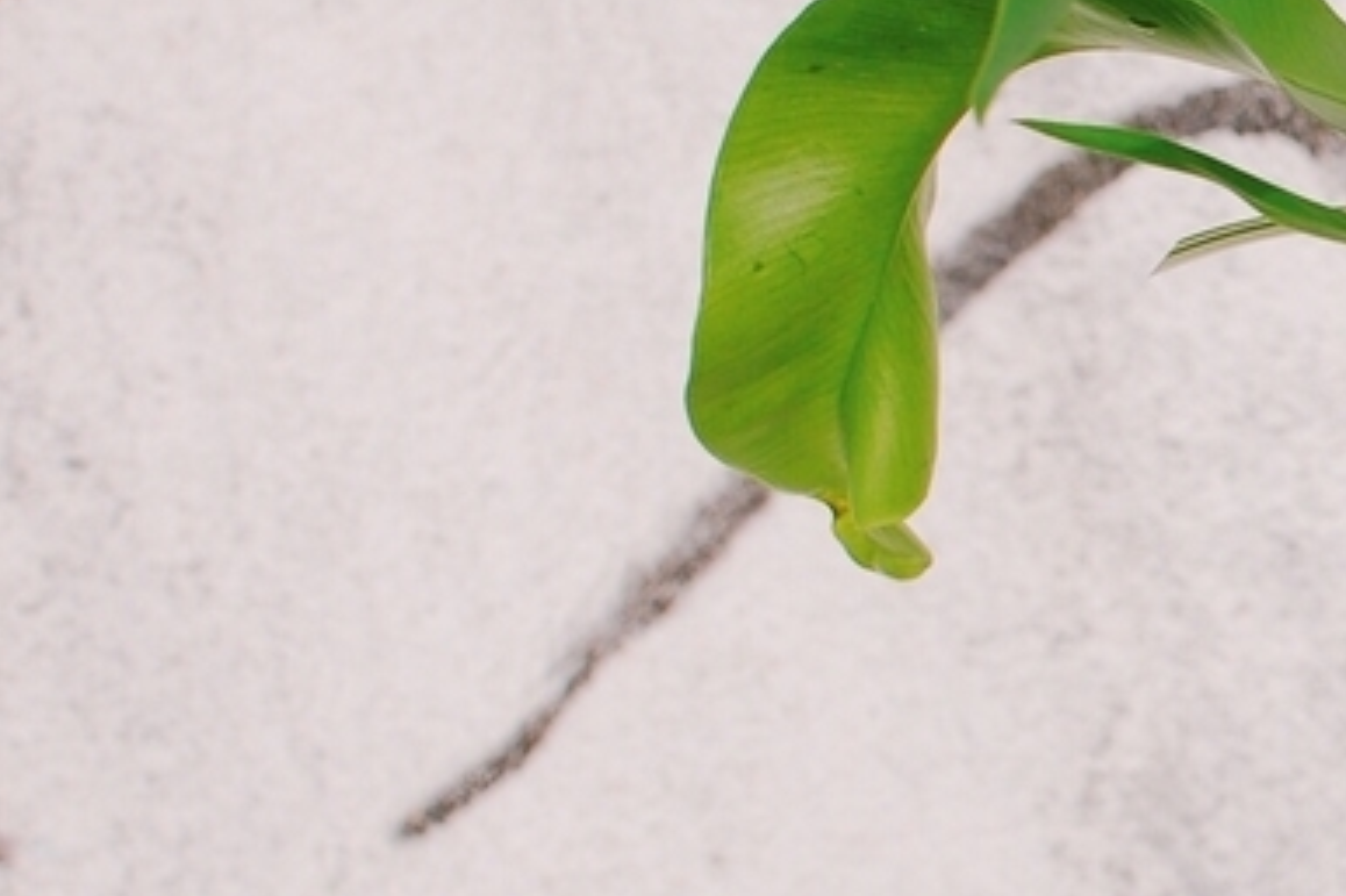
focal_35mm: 139
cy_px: 490
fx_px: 5207
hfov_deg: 14.3
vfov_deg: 9.8
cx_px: 1611
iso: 200
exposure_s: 1/320
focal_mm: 35
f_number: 9
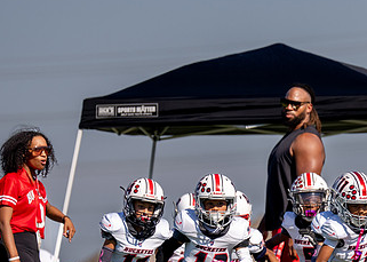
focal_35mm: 511
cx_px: 358
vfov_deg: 2.8
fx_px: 5324
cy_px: 220
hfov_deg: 3.9
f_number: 2.8
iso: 200
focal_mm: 200
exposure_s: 1/5000
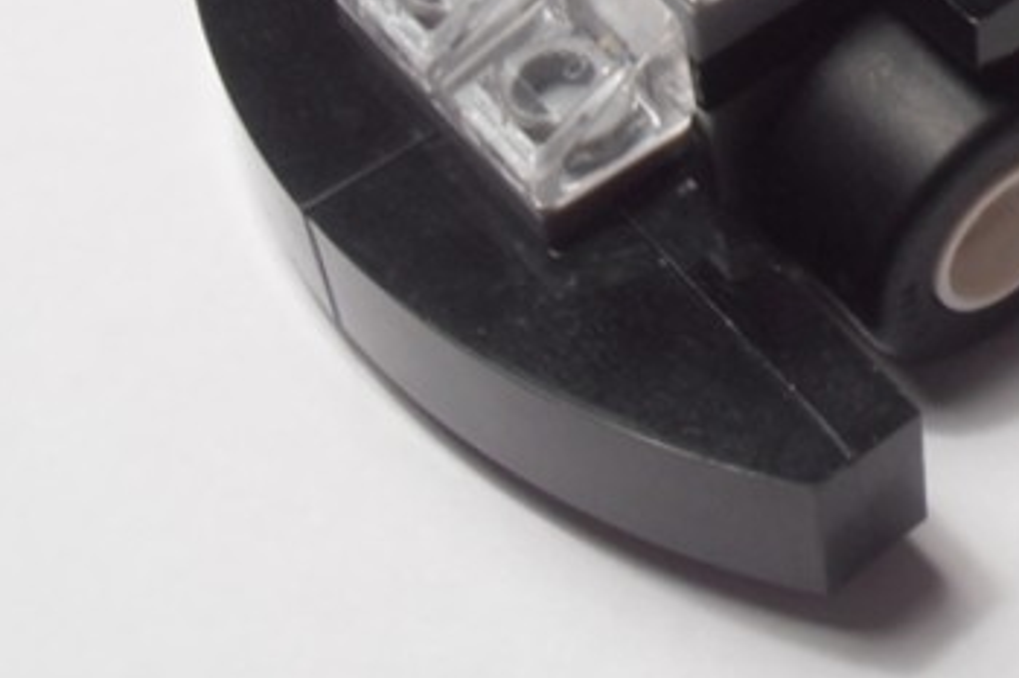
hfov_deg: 19.8
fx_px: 2801
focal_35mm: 99
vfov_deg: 13.3
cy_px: -199
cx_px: 1112
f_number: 3.9
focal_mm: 6.61
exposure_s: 1/40
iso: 80
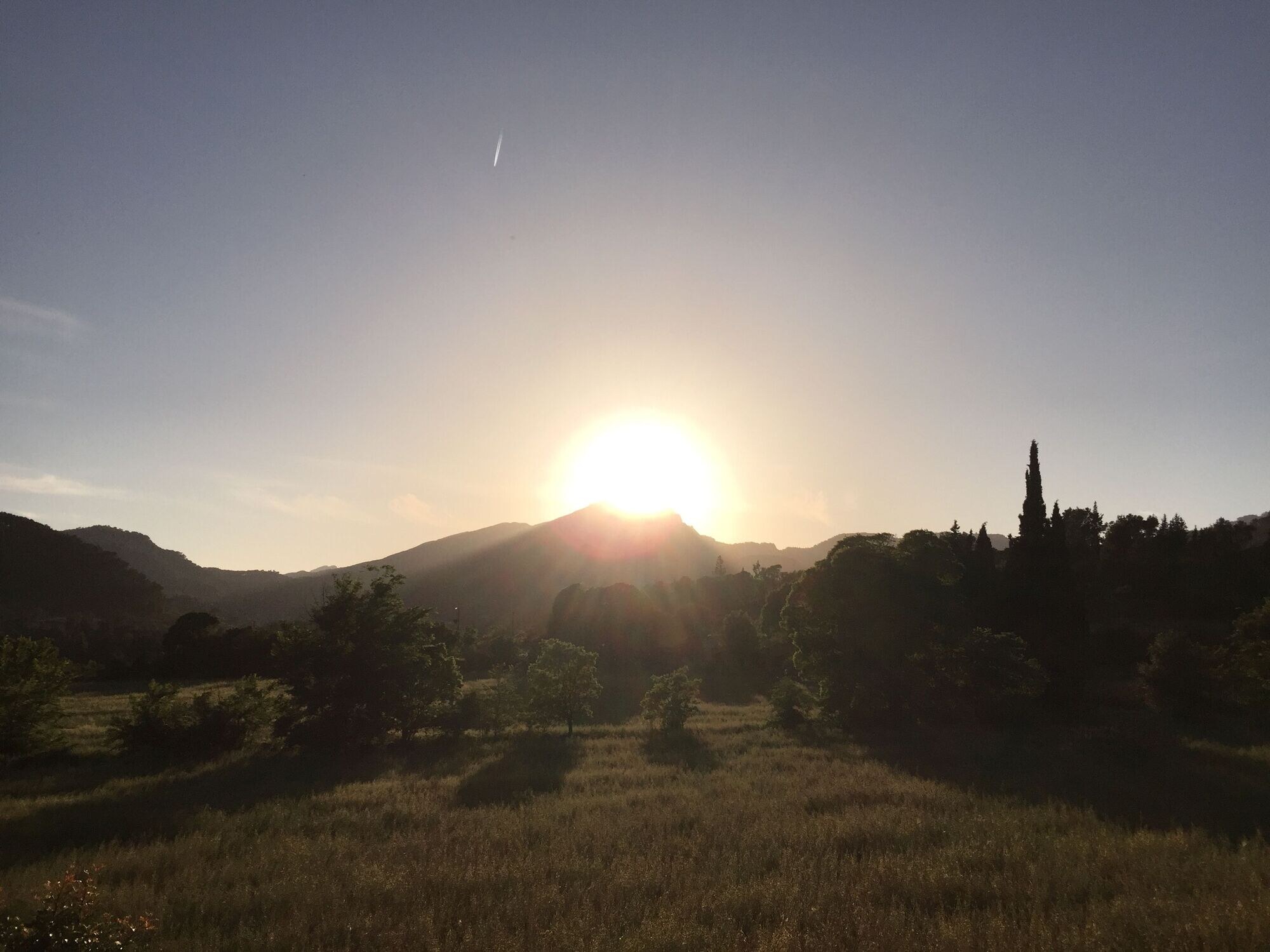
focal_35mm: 29
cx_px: 635
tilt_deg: +8.3
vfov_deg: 48.2
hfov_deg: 61.7
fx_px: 1064
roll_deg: -2.0
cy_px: 476
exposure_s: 1/7937
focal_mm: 4.15
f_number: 2.2
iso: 40
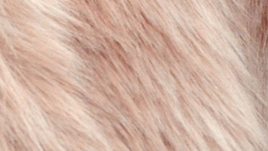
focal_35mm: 1228
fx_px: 8729
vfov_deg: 1.0
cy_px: -39
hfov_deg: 1.8
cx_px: -303
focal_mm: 105
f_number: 5.6
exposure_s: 1/1000
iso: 800
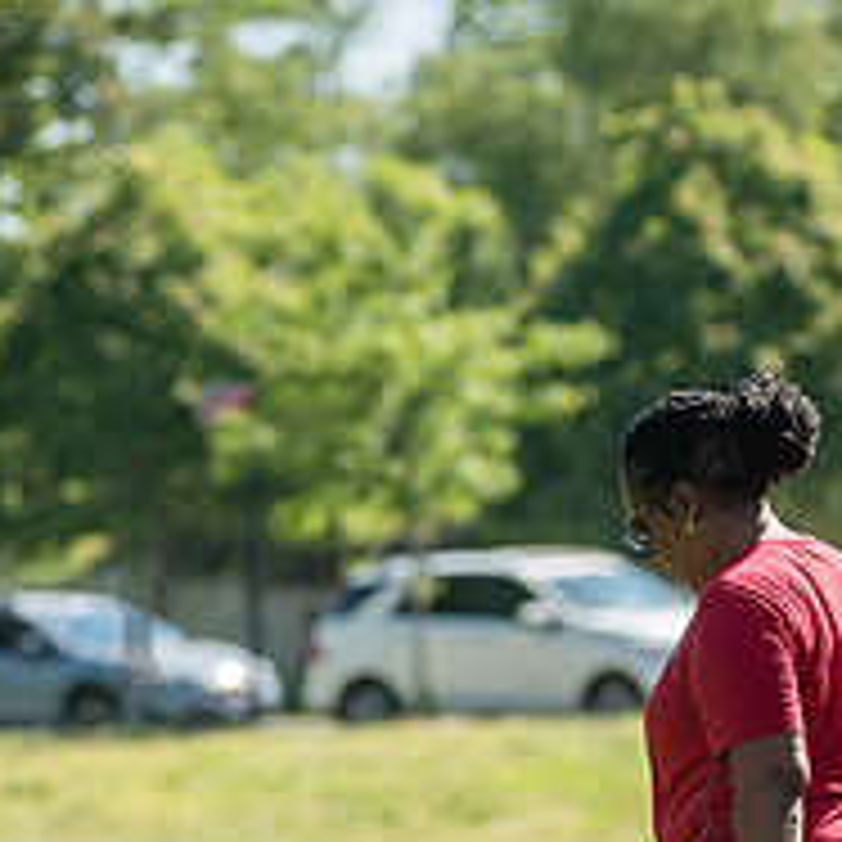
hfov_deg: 4.6
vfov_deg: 4.6
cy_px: 835
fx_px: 10567
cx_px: 711
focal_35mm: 384
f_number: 3.5
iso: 200
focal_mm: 145
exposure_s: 1/1250
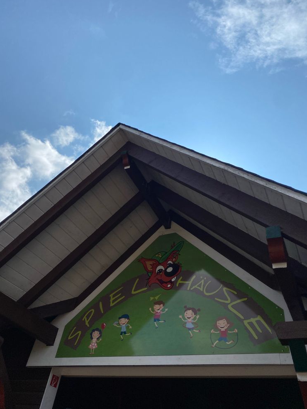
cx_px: 152
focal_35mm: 27
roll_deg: -10.3
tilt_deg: +40.4
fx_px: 319
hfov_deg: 51.4
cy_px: 208
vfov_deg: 65.3
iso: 32
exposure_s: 1/4808
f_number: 1.8
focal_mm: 4.25
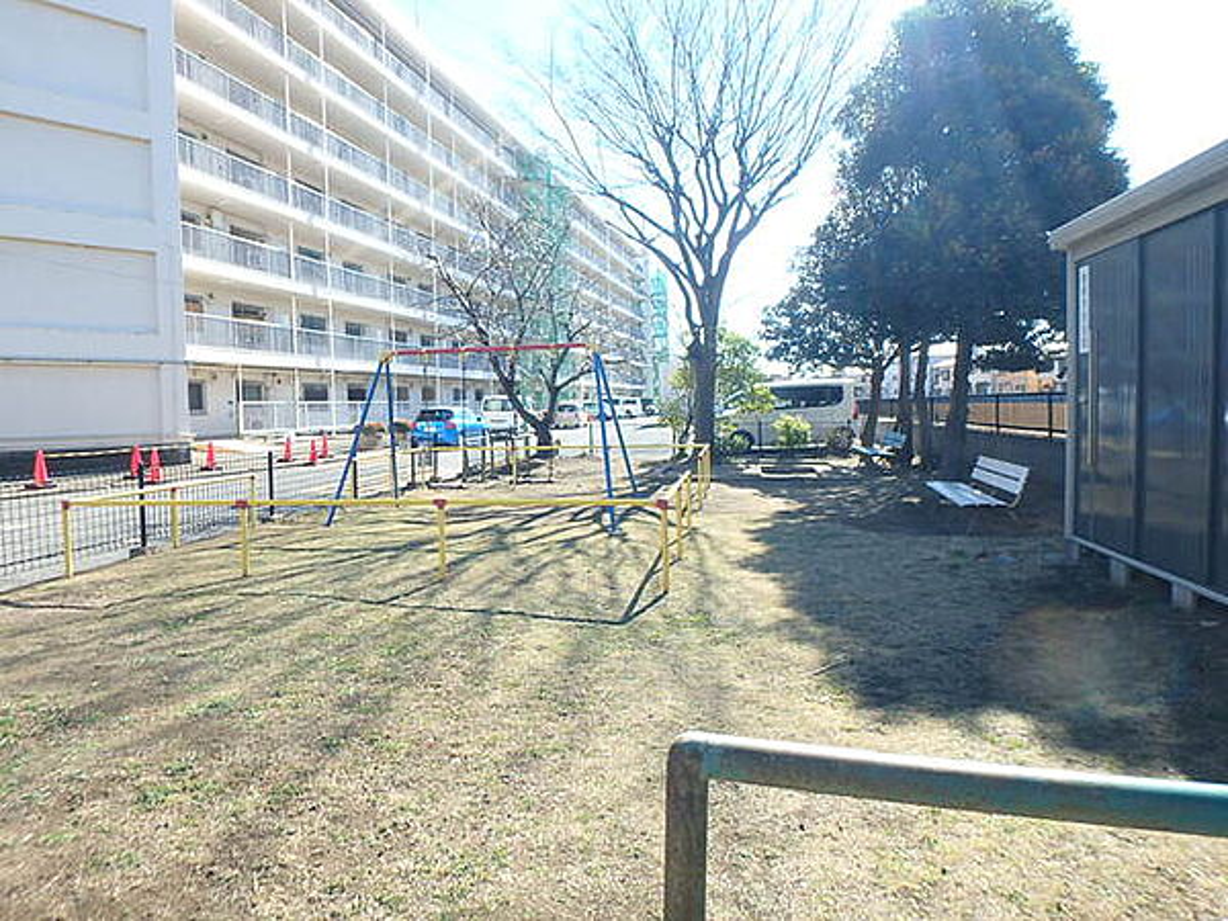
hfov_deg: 79.0
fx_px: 745
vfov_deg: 63.4
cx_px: 614
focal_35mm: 21
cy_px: 460
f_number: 3.5
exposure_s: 1/400
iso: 125
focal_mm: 3.7
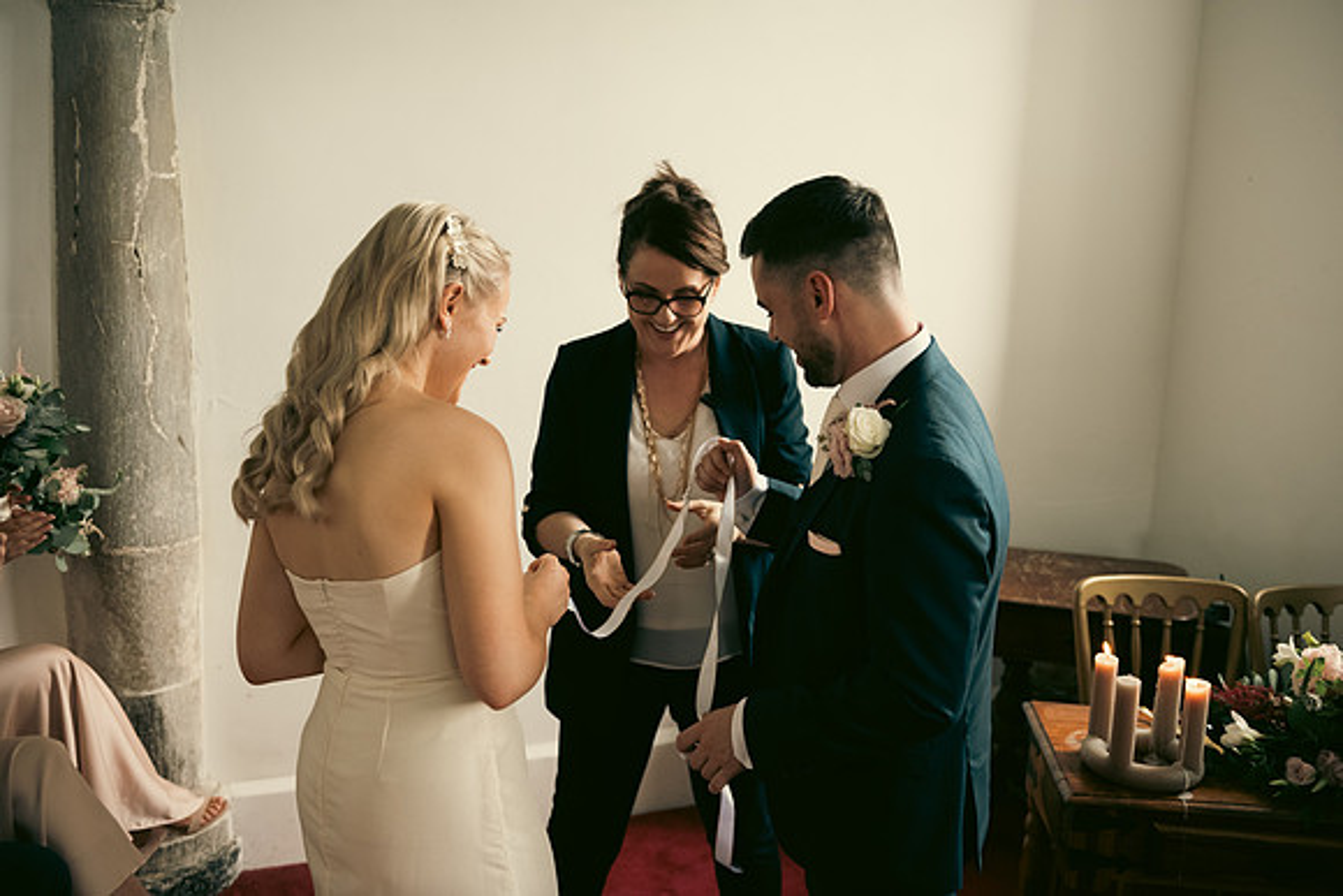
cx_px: 672
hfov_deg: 55.8
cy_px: 448
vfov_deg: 38.9
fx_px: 1269
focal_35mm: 34
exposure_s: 1/160
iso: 800
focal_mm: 34
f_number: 3.5
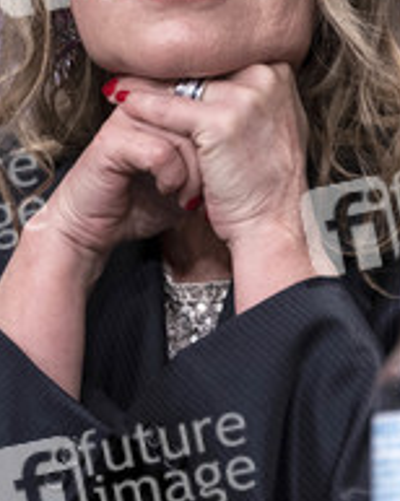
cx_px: 197
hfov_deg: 3.8
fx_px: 6062
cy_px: 86
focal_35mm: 409
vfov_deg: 4.7
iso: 1250
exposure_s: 1/150
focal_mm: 140
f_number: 2.8
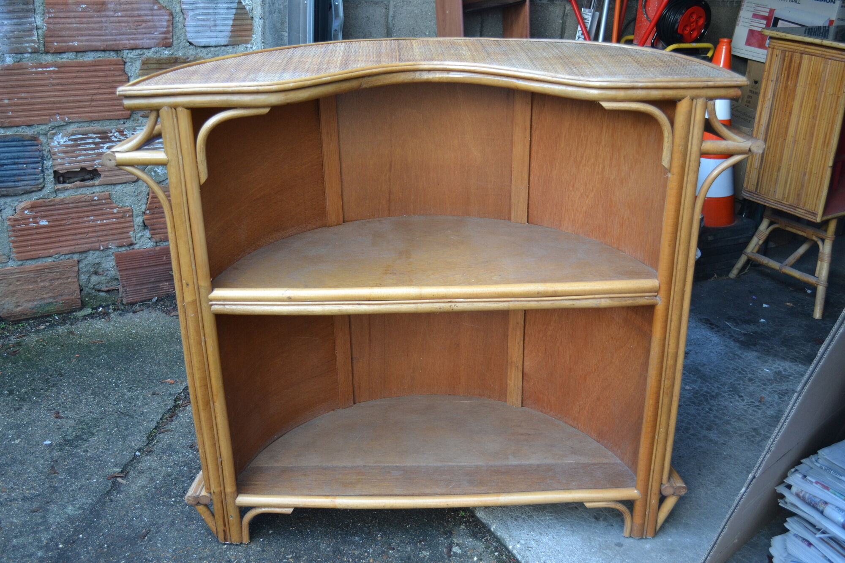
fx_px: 915
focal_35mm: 39
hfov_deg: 49.6
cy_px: 282
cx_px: 422
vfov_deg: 34.2
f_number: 4.2
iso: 560
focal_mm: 26
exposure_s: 1/60
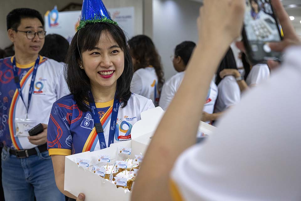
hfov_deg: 41.1
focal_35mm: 48
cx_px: 150
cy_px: 100
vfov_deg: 28.1
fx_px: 401
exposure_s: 1/200
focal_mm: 48
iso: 2800
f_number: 4.5
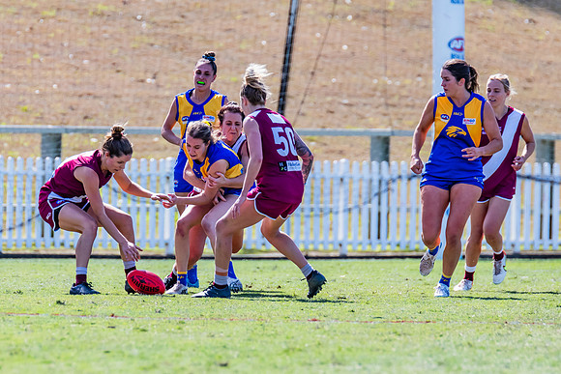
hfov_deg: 2.9
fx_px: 11060
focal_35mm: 710
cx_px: 185
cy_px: 189
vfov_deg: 1.9
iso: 800
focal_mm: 420
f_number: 6.3
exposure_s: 1/1600
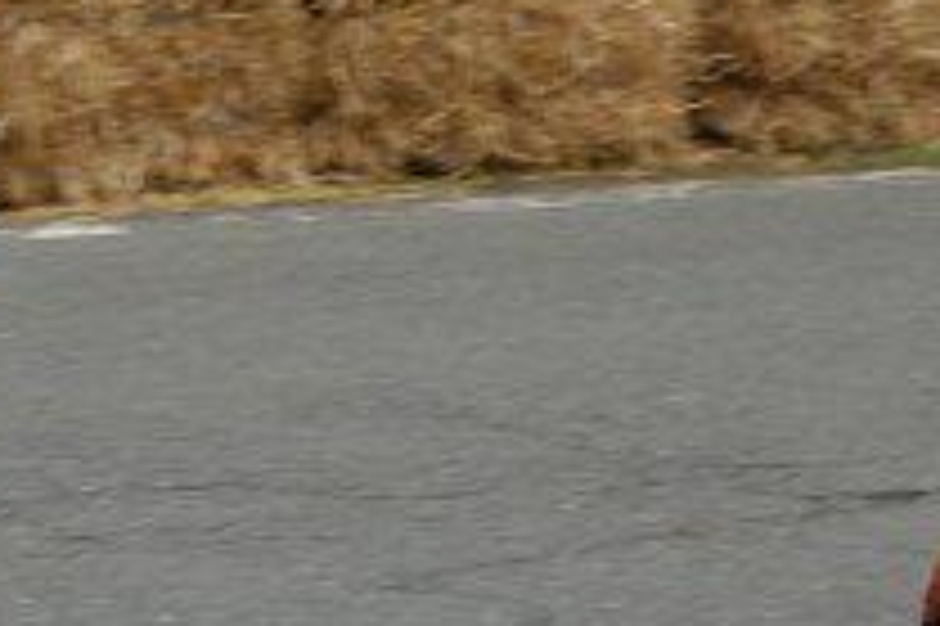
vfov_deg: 8.6
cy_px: 473
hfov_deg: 12.8
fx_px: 4148
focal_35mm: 159
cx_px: 915
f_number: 5.6
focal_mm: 32
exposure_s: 1/320
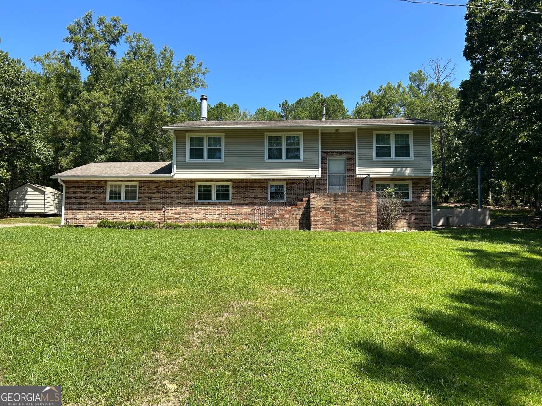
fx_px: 407
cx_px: 271
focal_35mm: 26
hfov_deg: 67.3
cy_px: 203
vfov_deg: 53.1
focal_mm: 5.7
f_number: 1.5
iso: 50
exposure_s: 1/2083
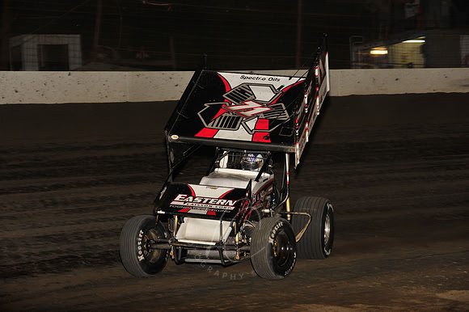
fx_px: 1627
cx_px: 234
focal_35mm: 125
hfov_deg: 16.4
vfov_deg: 11.0
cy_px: 156
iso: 1000
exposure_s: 1/320
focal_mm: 125
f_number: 7.1
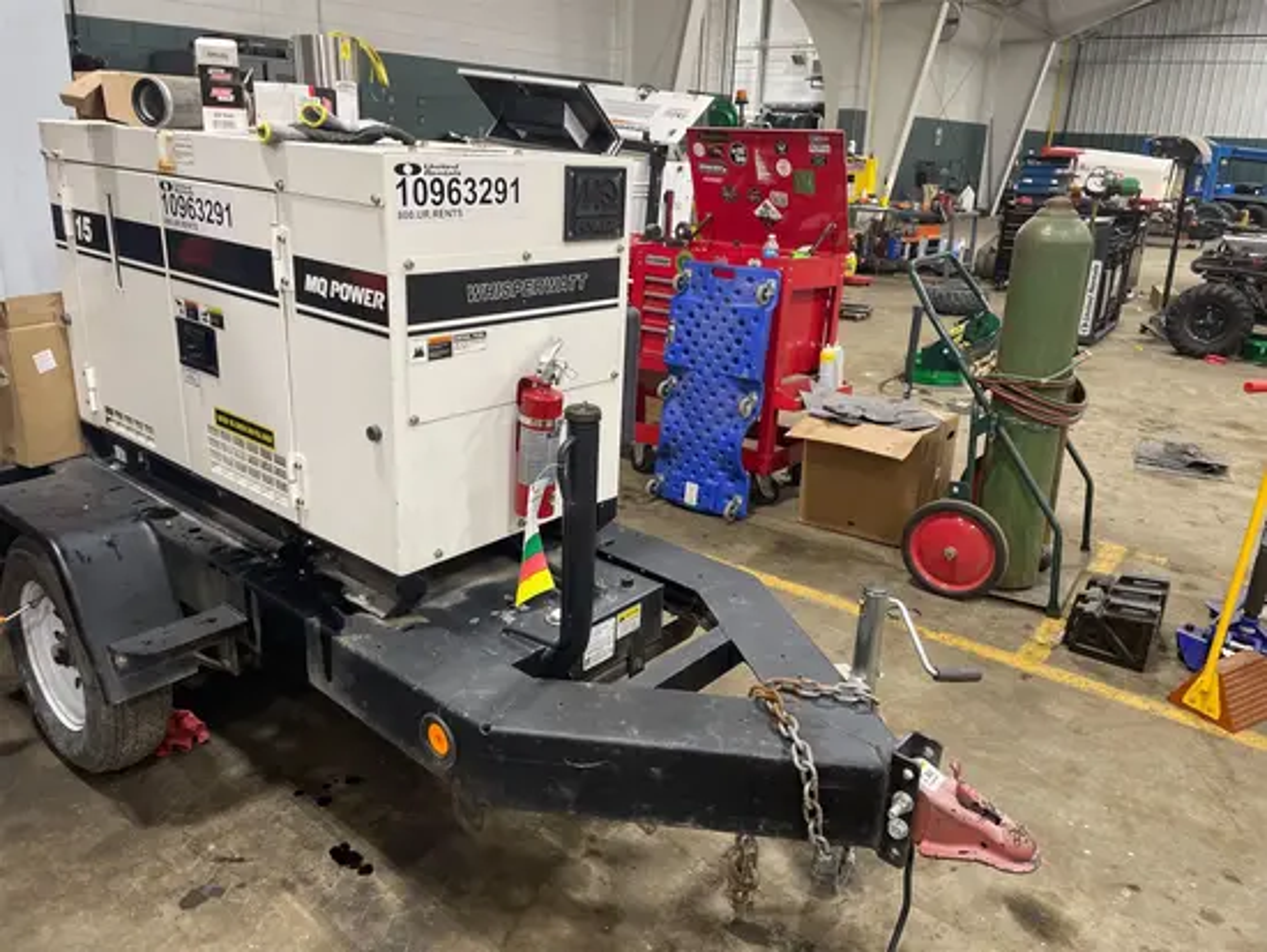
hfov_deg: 67.3
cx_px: 634
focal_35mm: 26
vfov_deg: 53.1
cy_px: 476
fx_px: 952
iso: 160
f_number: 1.6
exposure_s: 1/60
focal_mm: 4.2
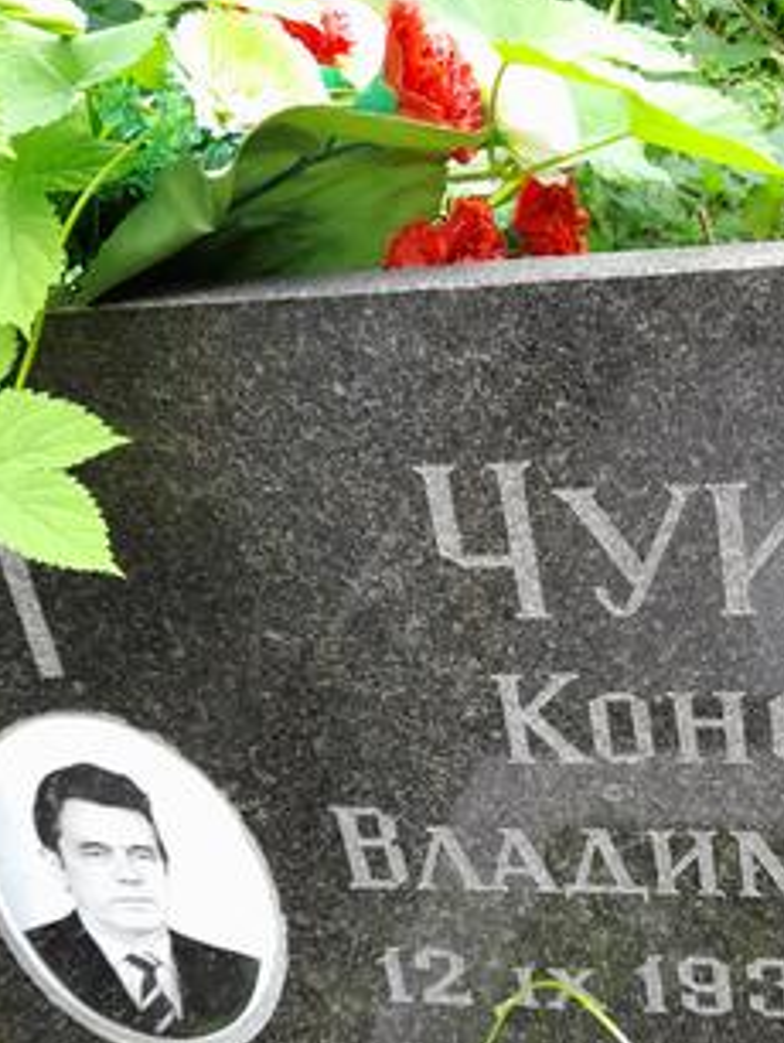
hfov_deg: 28.9
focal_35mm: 49
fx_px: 1478
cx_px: 648
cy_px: 566
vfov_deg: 38.9
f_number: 2
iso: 32
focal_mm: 4.6
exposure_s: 1/100
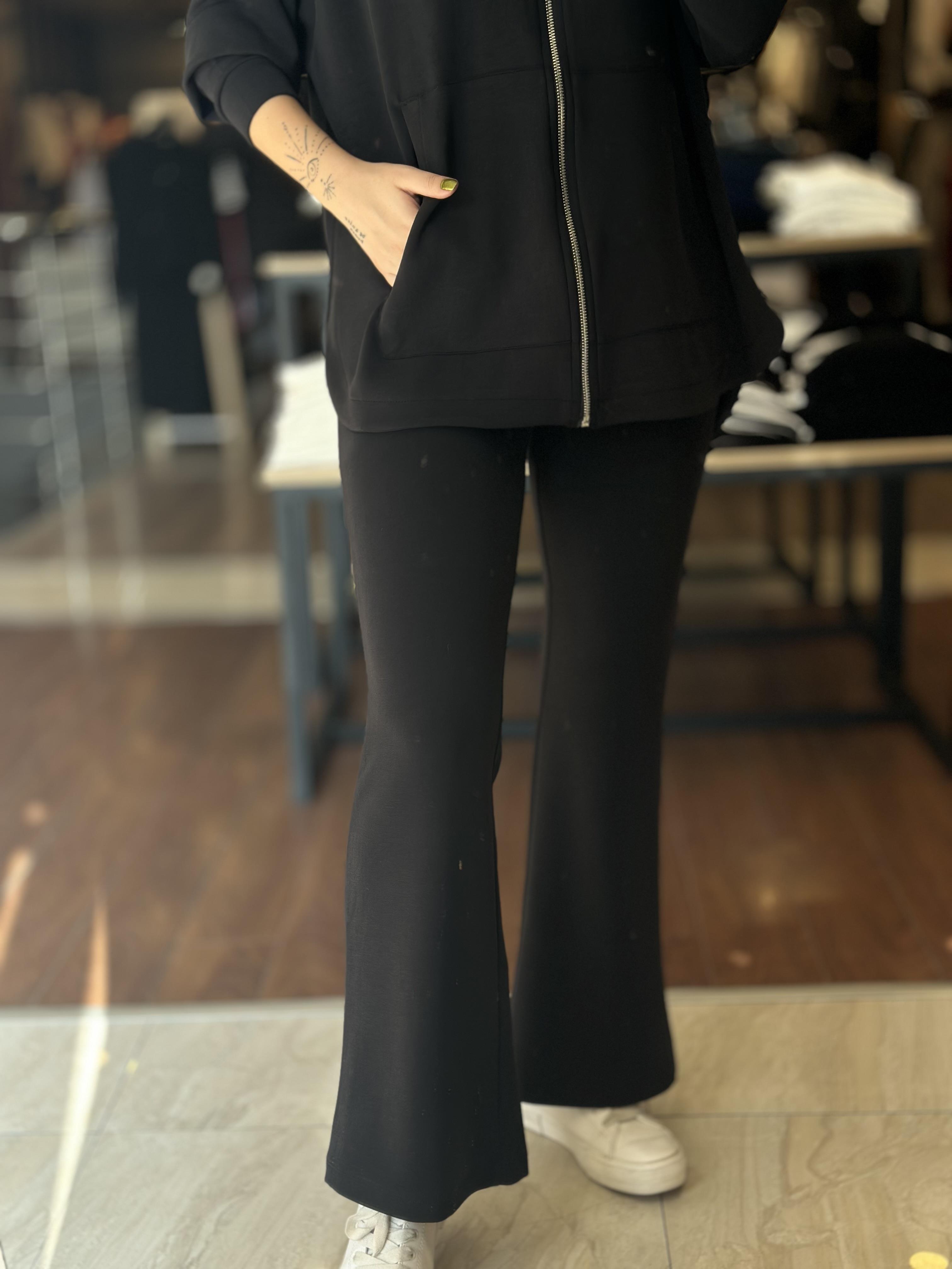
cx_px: 476
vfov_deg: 39.7
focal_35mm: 48
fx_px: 1760
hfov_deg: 30.3
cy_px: 634
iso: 80
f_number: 1.78
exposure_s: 1/249
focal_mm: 6.86
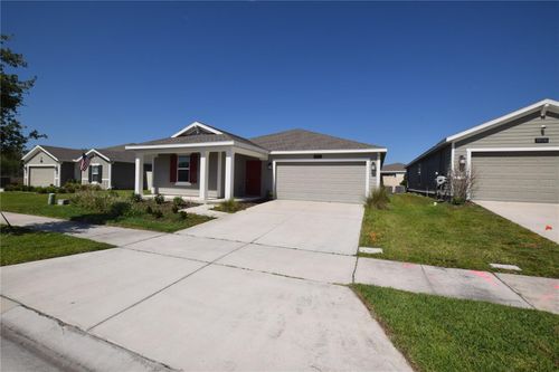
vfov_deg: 77.3
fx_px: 233
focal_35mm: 15
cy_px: 186
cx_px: 280
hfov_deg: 100.4
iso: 100
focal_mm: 10
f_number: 14
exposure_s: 1/200
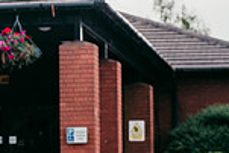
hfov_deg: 8.3
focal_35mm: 238
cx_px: -202
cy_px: 108
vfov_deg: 5.8
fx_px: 1515
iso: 100
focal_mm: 62
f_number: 5.6
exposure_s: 1/320
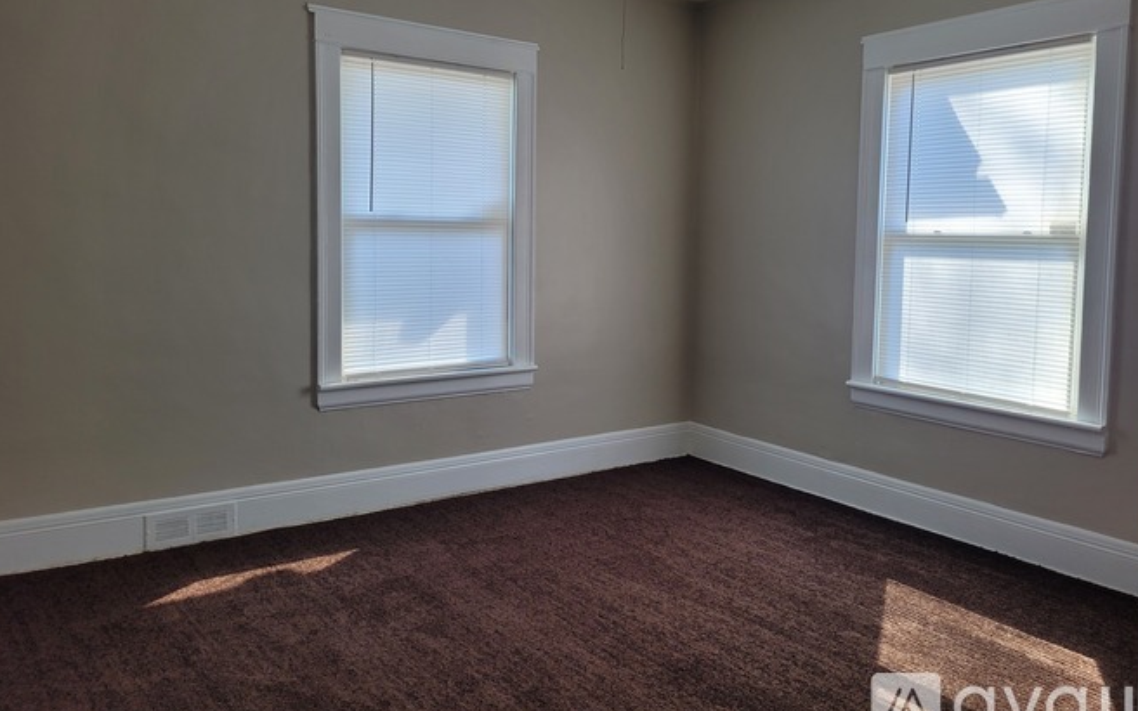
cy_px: 309
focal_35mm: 28
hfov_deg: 66.5
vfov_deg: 44.4
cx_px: 573
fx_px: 868
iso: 64
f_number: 1.8
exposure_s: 1/120
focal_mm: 5.4
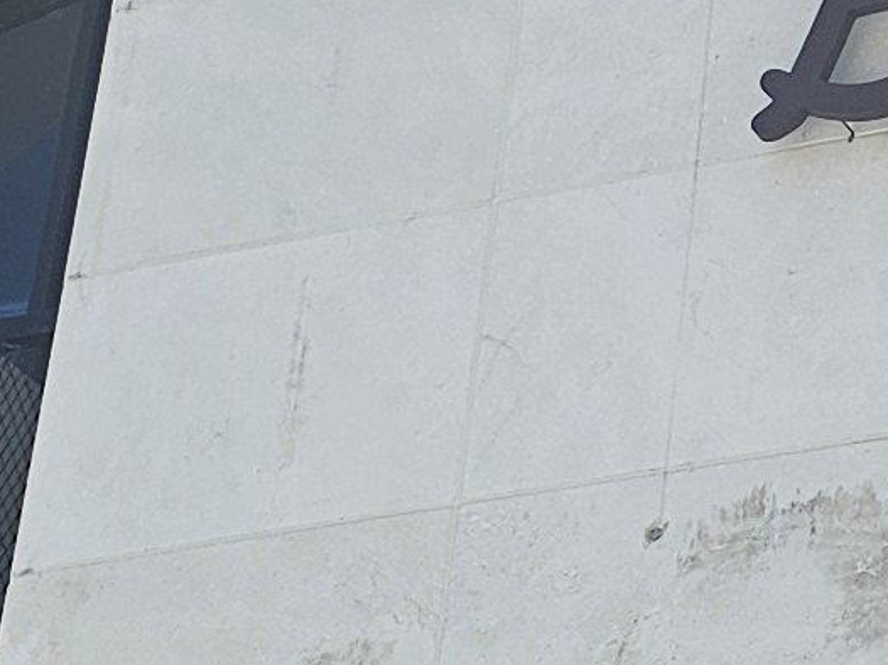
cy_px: -32
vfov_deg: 8.4
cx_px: 1111
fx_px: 4487
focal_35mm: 175
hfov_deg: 11.1
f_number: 1.7
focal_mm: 6.3
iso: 10
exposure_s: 1/533
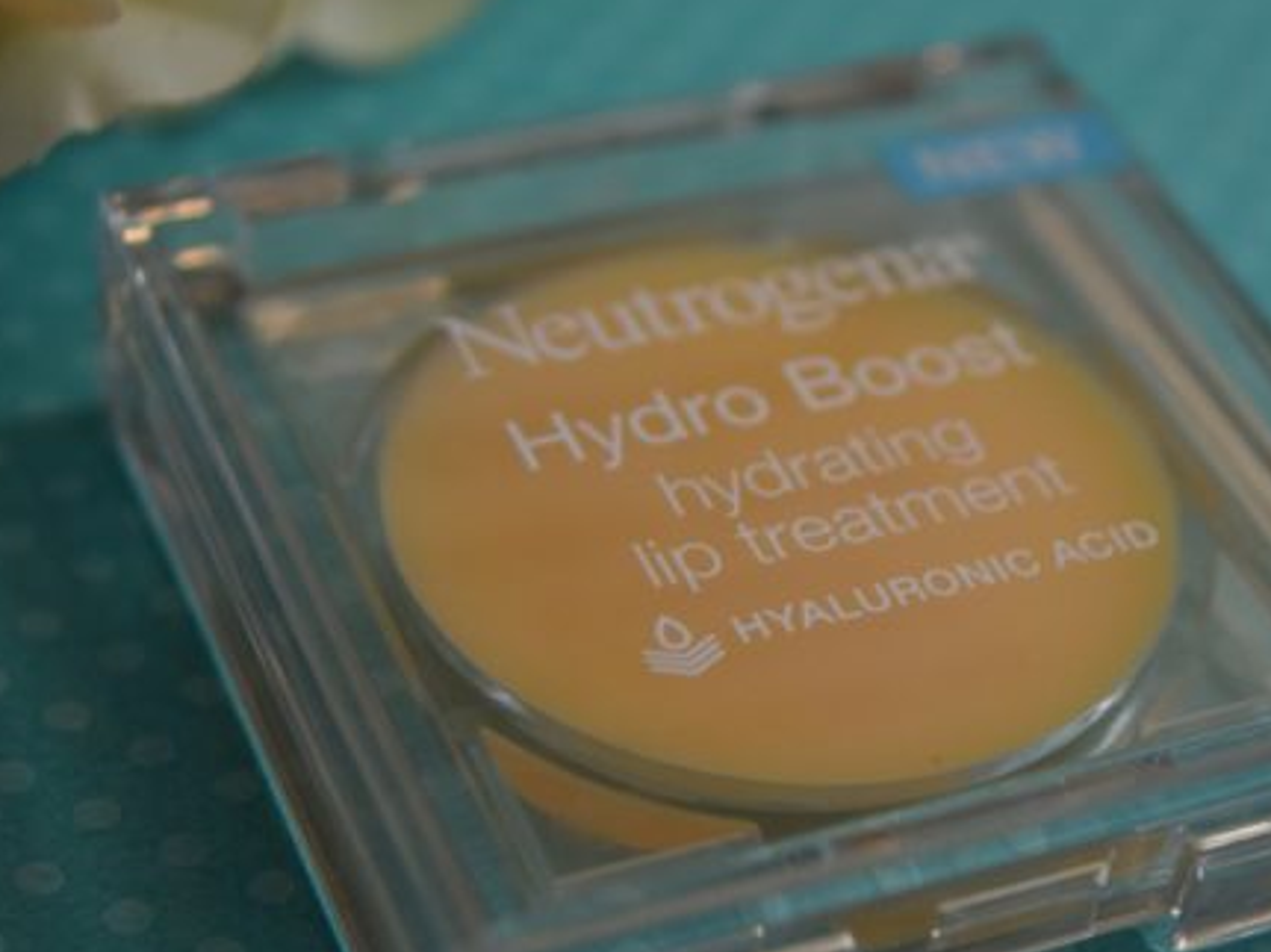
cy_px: 514
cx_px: 749
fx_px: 3671
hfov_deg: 19.6
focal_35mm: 100
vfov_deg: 14.8
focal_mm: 46
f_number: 5
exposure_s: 1/60
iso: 1000
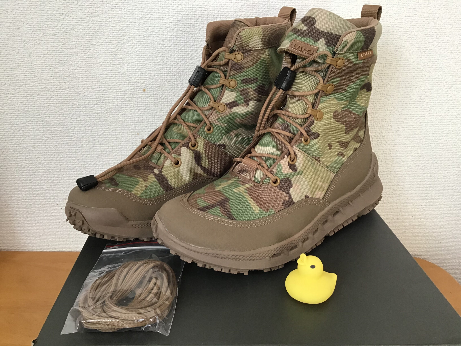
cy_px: 173
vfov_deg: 45.4
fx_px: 413
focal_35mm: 31
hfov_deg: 58.4
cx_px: 230
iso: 32
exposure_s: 1/30
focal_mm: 3.3
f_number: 2.4
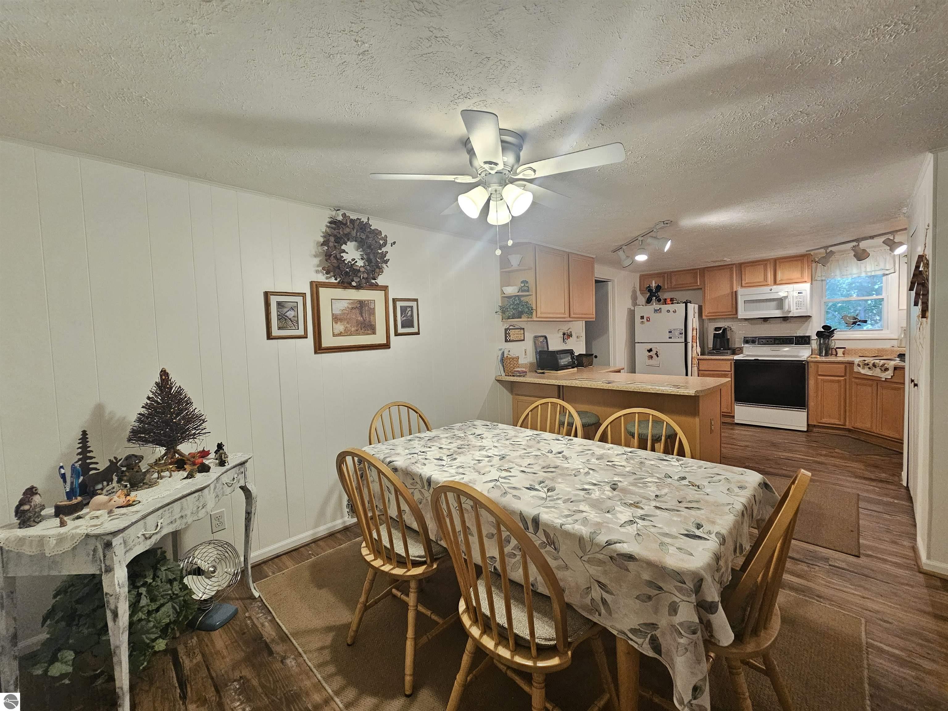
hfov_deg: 106.2
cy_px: 356
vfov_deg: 89.9
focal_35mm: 13
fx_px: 356
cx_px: 474
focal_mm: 2.2
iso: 400
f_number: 2.2
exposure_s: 1/60
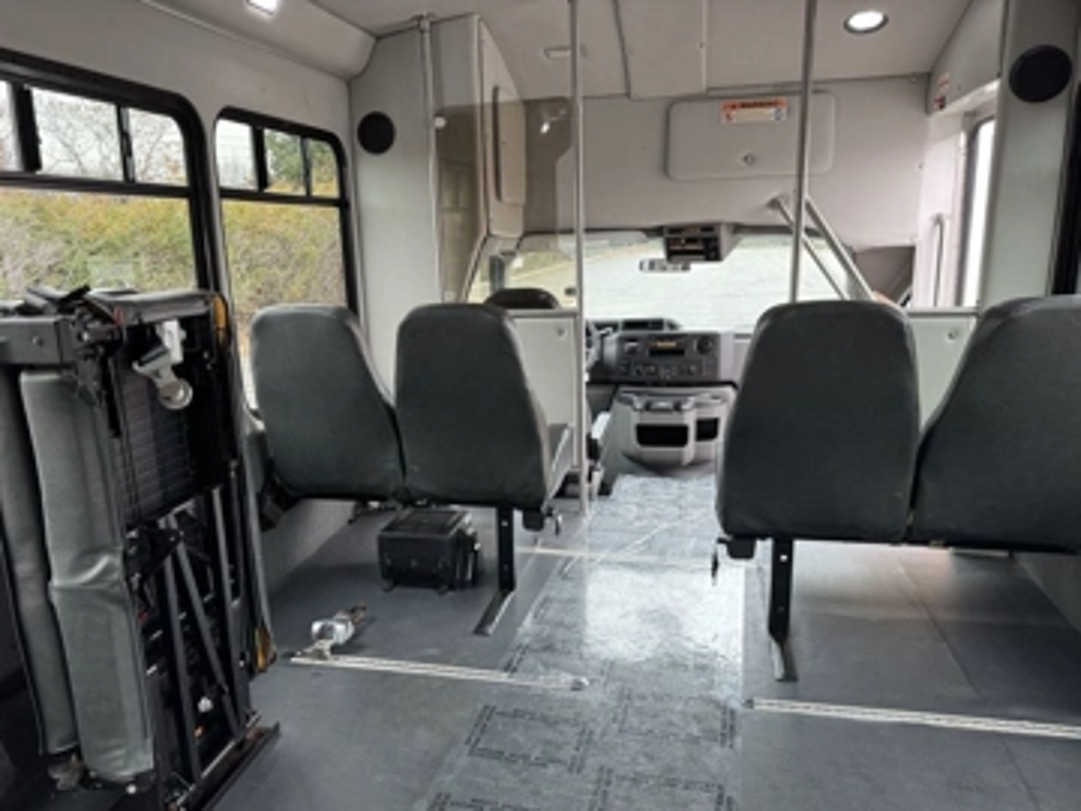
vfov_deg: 56.8
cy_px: 406
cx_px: 540
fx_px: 749
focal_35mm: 24
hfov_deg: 71.6
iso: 200
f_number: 1.78
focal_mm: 6.76
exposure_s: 1/81
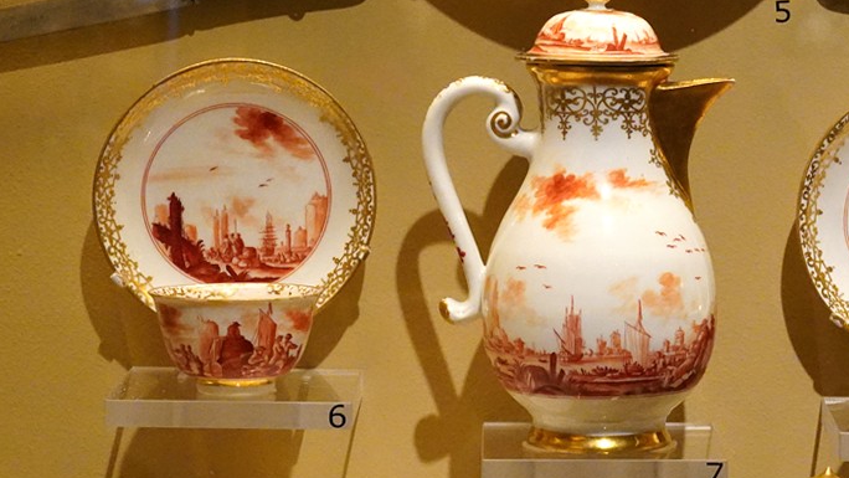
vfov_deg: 8.1
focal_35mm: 150
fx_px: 3377
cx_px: 596
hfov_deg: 14.3
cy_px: 170
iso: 8000
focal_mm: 49
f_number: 13
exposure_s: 1/80
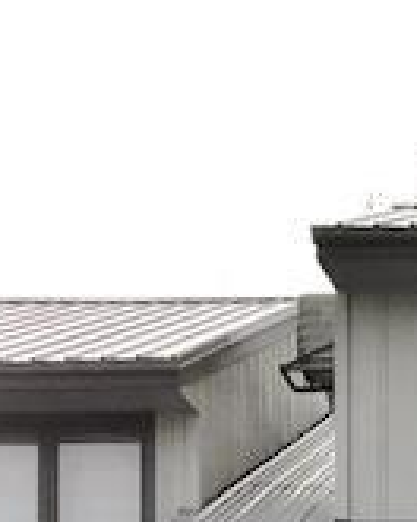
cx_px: 616
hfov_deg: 13.7
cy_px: 902
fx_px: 1635
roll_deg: +0.7
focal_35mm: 106
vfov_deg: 15.8
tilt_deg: +1.7
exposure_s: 1/2398
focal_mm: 3.99
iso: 20
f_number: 1.8
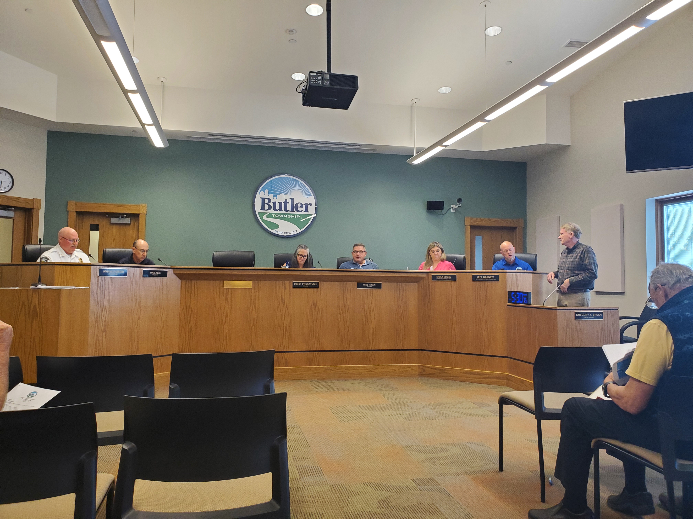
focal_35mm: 26
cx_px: 346
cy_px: 260
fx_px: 521
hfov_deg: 67.3
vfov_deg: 53.1
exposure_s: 1/60
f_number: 2.4
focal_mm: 4.3
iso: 200
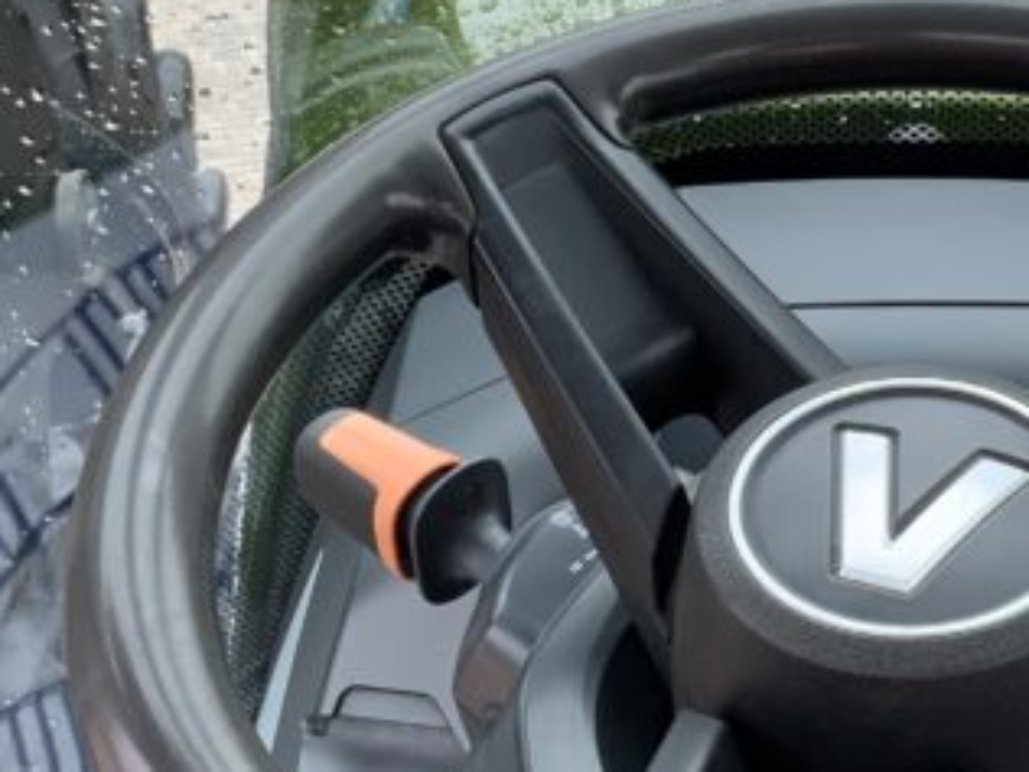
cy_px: 218
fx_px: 2794
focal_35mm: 94
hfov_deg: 20.4
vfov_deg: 15.7
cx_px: 931
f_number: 1.8
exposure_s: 1/166
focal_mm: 3
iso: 16
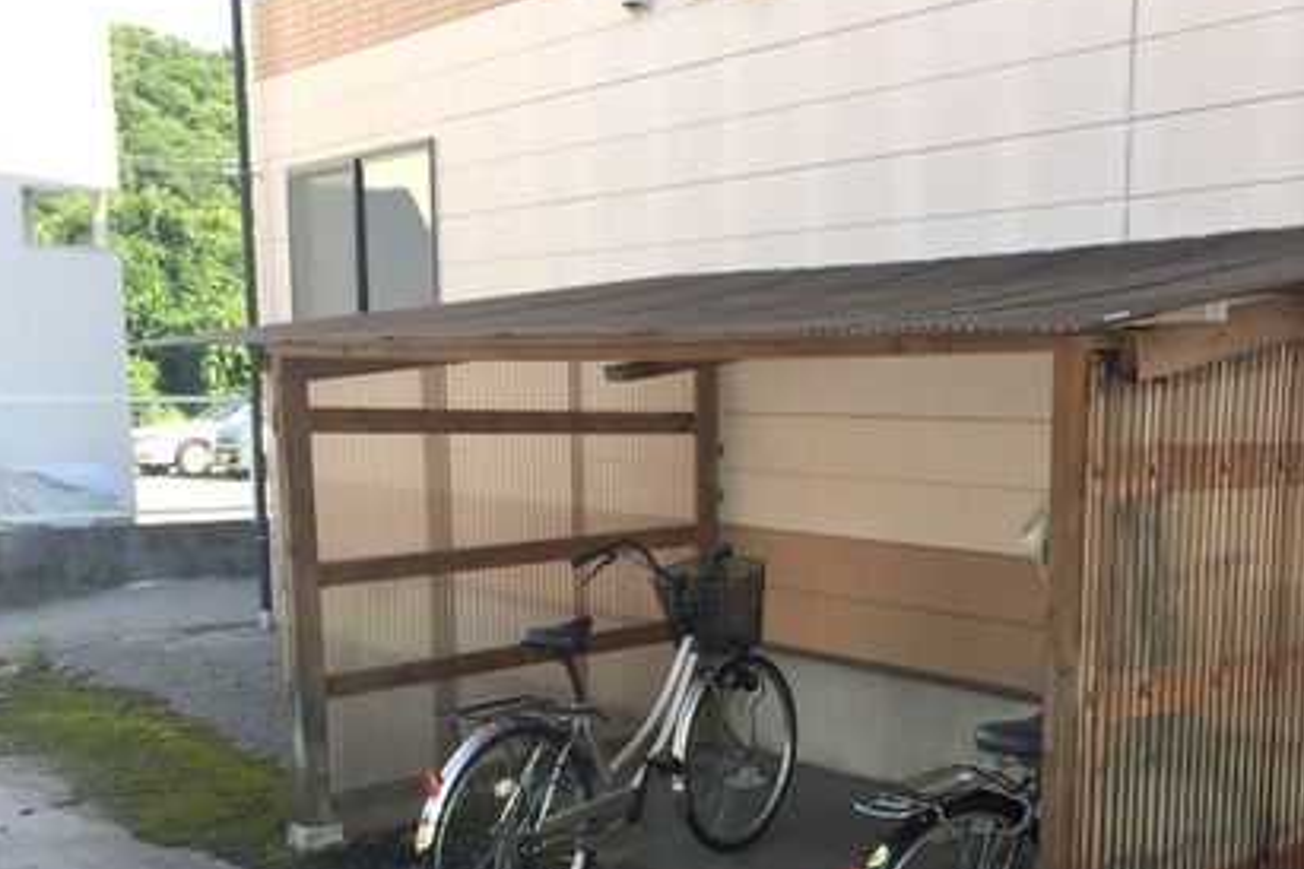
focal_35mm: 44
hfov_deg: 43.8
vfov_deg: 29.9
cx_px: 888
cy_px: 669
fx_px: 1594
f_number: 2.2
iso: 32
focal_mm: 4.15
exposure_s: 1/416
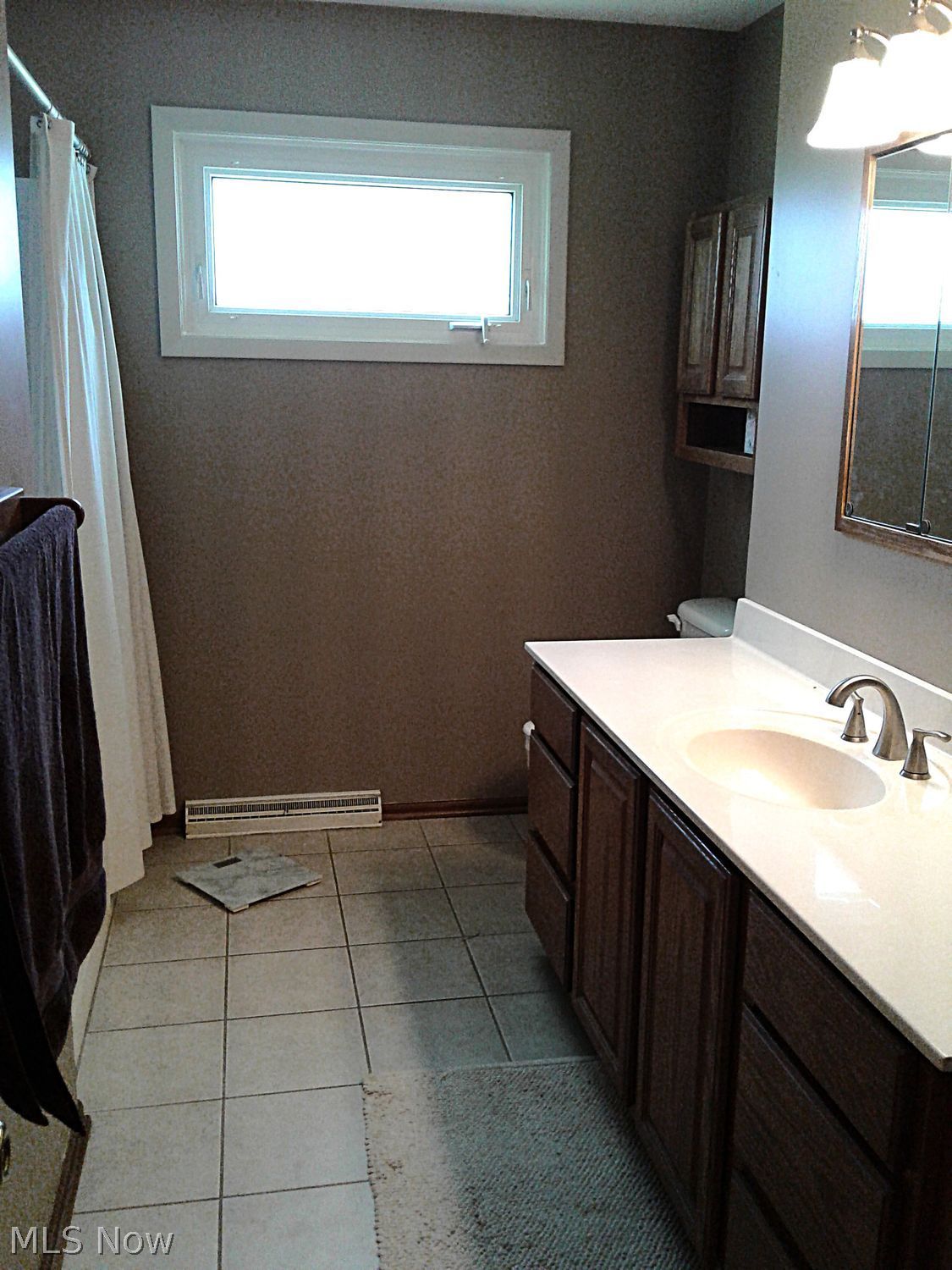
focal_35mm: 33
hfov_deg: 42.9
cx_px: 476
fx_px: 1210
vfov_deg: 55.4
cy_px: 635
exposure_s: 1/33
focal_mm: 3.3
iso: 100
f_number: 2.2
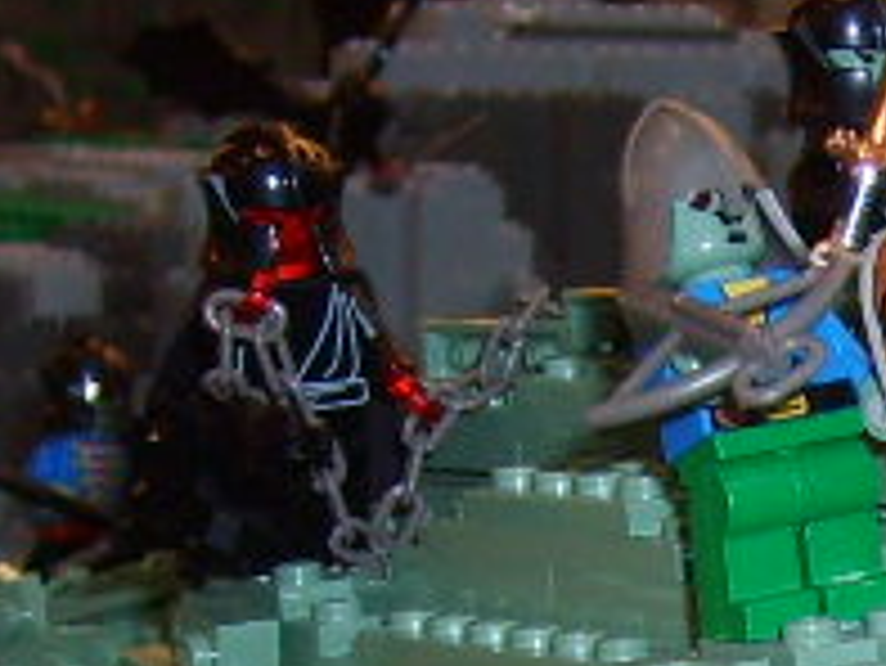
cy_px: 1053
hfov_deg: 10.5
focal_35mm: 182
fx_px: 4661
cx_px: 1363
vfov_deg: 8.0
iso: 100
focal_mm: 5.8
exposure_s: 1/30
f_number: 2.8
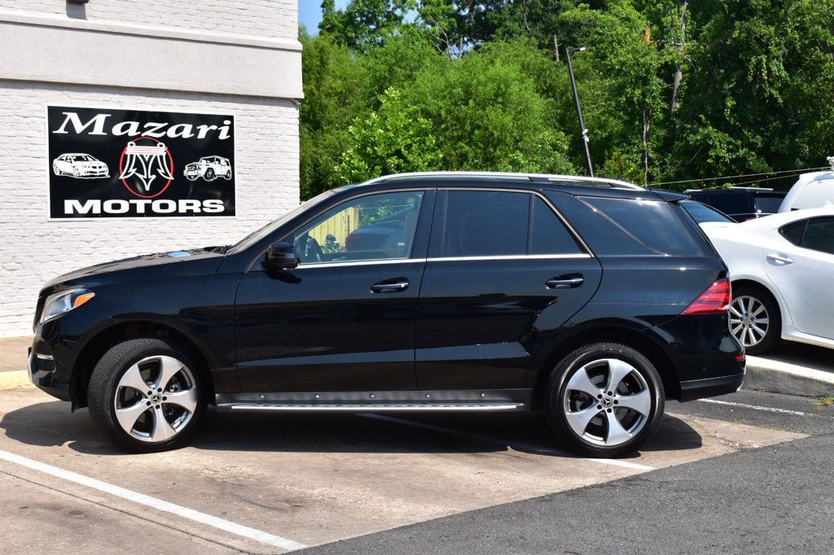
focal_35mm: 57
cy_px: 278
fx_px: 1320
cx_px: 417
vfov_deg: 23.8
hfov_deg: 35.1
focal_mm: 38
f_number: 11
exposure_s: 1/500
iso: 400
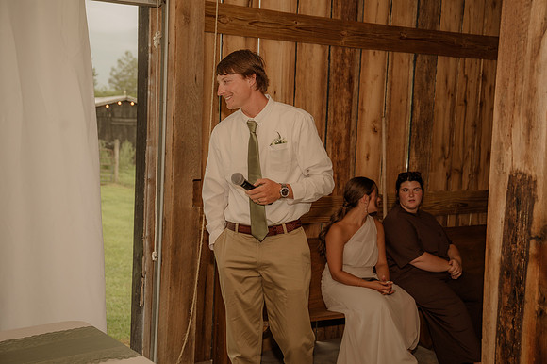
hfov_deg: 39.4
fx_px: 764
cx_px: 274
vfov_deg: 26.8
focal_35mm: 50
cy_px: 182
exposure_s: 1/200
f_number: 4
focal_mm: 49
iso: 500
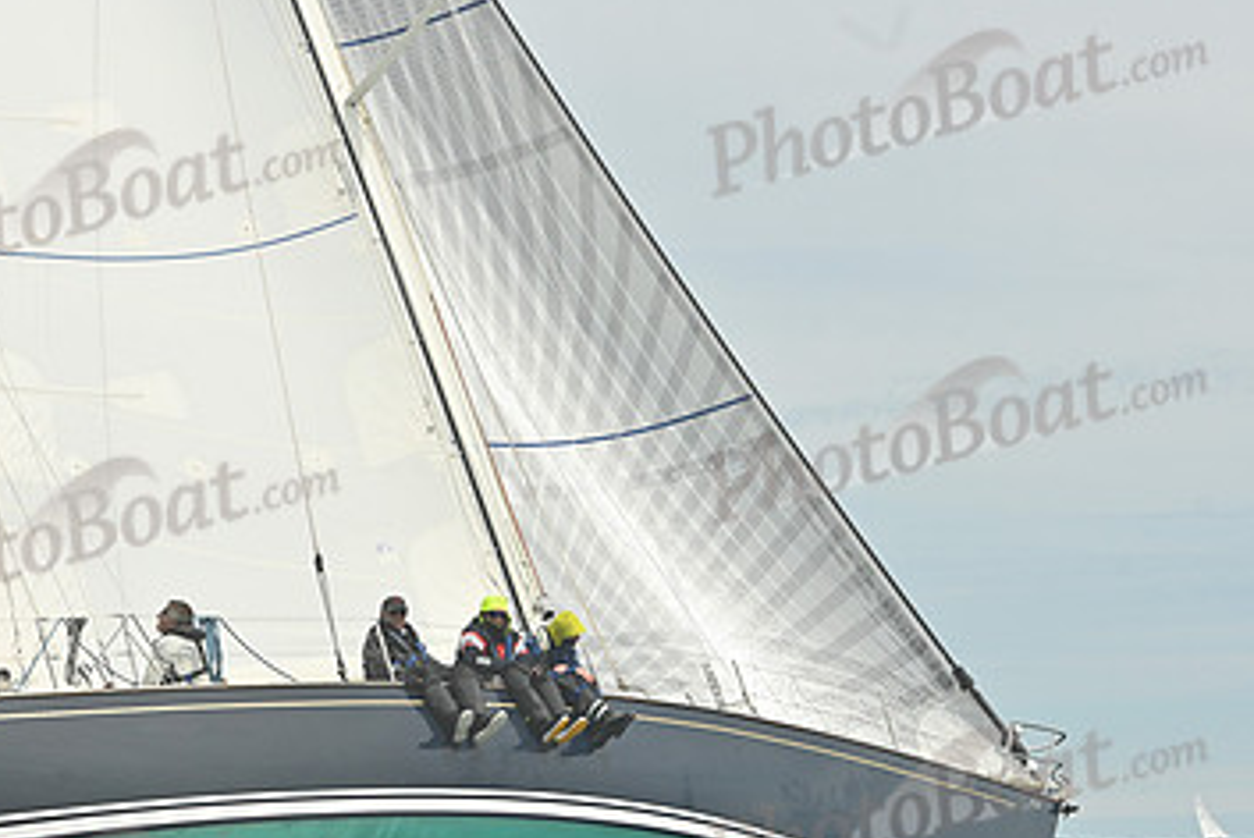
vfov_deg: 11.9
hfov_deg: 17.8
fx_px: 4009
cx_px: 526
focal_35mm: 115
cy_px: 666
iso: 320
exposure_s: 1/1250
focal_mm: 70
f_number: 10
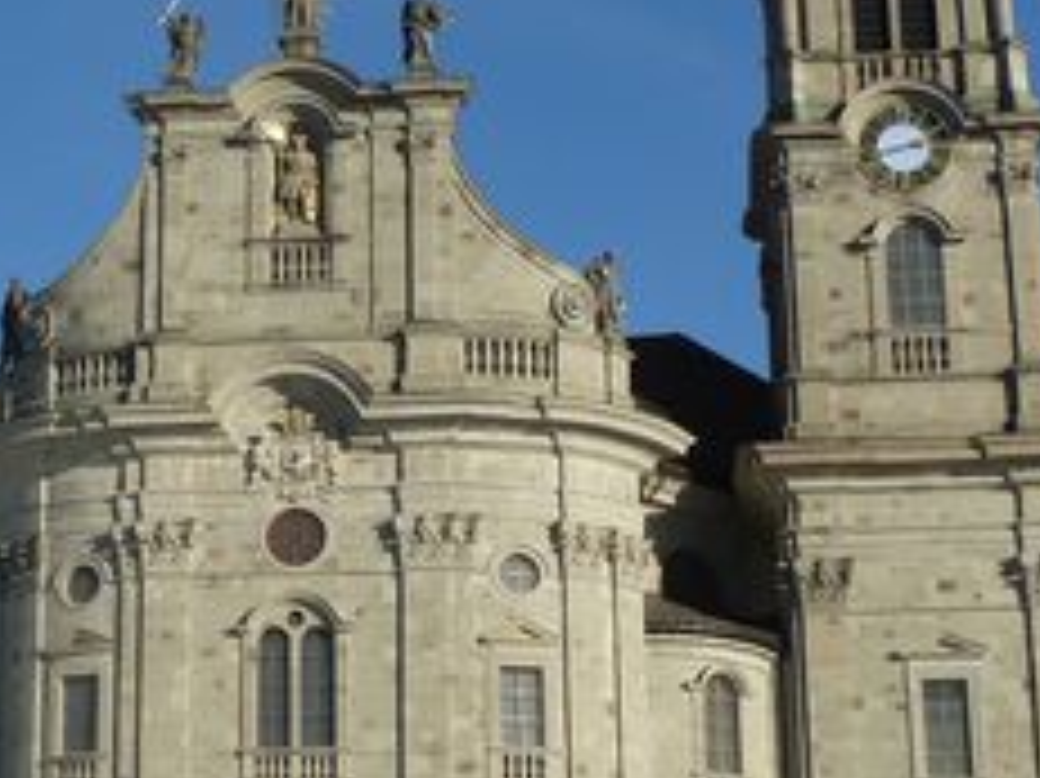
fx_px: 2913
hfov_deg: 19.9
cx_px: 140
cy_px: 567
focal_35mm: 97
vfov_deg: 15.2
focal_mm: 5.7
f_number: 5
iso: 80
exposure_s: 1/500
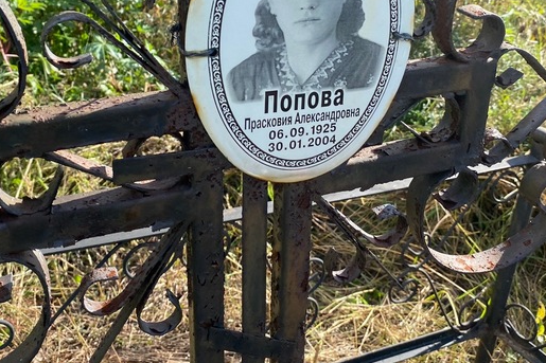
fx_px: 637
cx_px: 247
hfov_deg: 46.4
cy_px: 69
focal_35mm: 42
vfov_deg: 31.0
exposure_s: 1/965
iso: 32
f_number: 1.8
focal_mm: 4.25
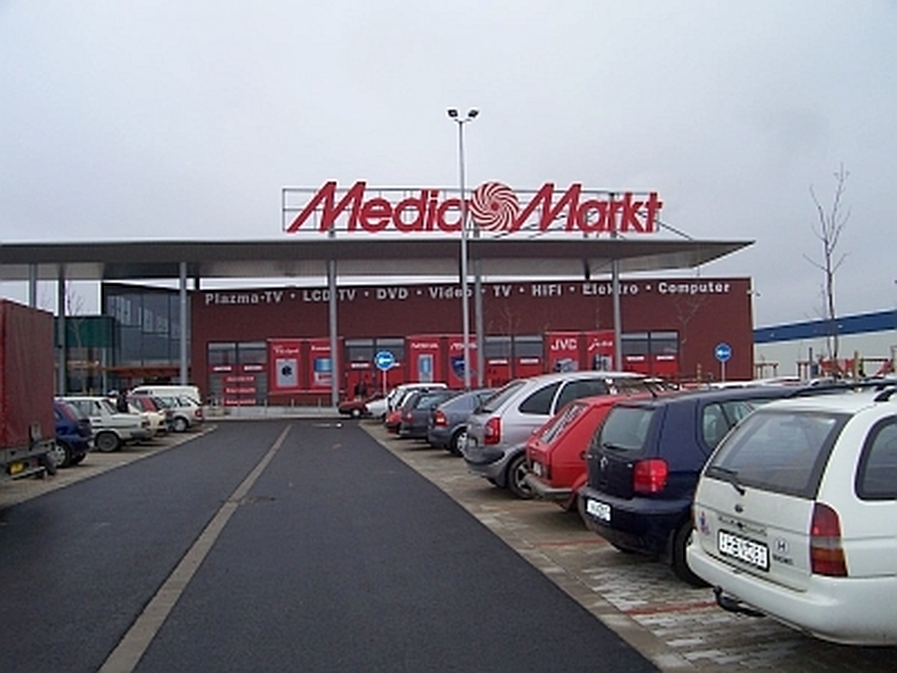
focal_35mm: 34
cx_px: 448
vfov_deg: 41.8
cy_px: 336
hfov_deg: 54.0
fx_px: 881
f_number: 5.6
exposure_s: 1/180
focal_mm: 5.6
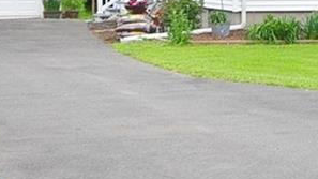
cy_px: -111
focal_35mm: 108
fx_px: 911
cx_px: 387
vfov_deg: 10.7
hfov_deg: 18.7
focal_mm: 20
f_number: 7.1
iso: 800
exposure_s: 1/800
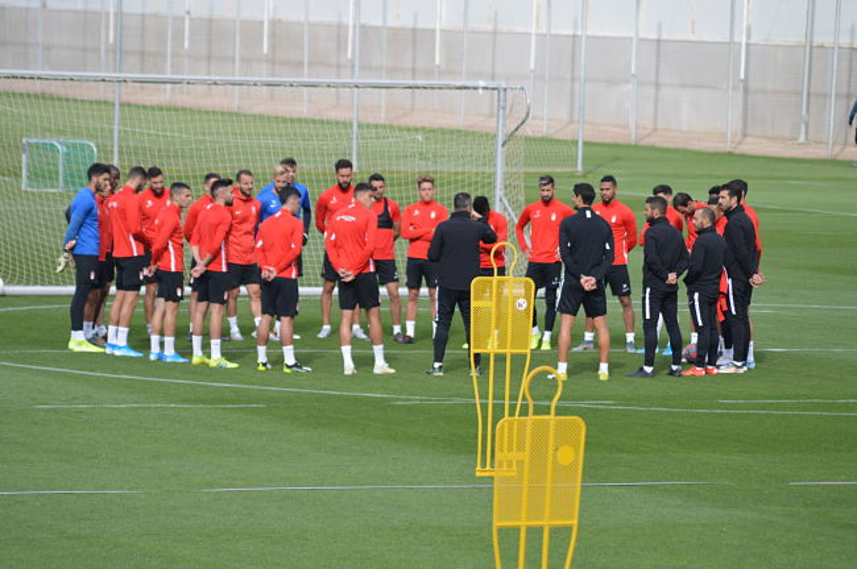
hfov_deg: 8.1
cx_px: 428
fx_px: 6064
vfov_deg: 5.4
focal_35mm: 255
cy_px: 284
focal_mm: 170
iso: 400
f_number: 5
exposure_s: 1/1600
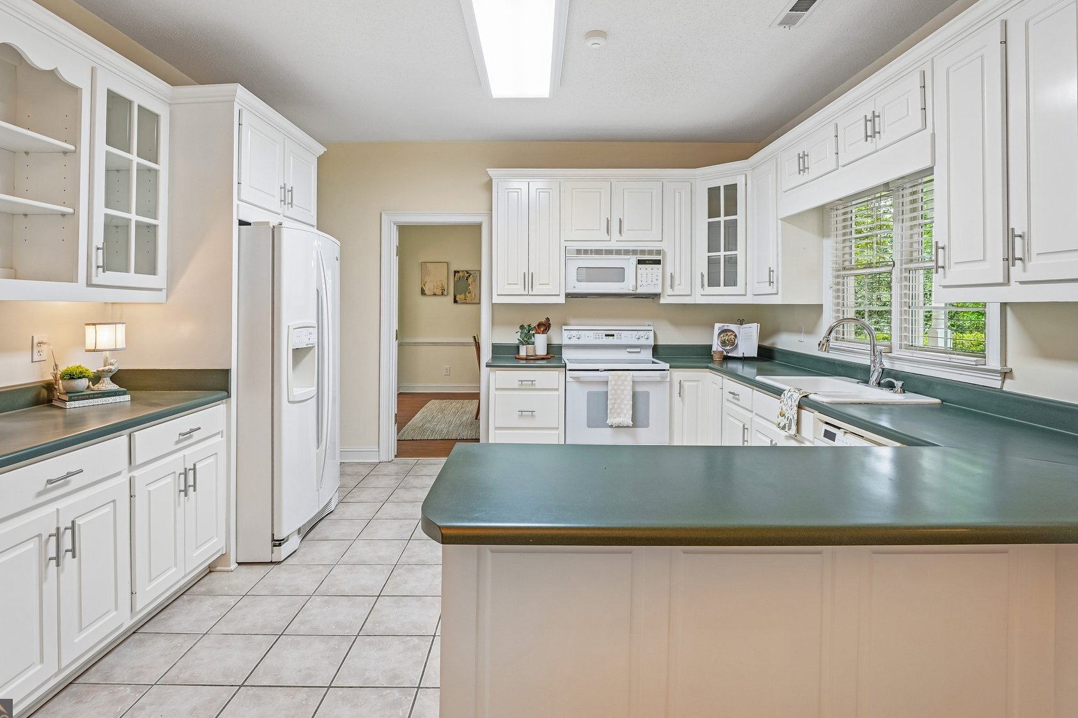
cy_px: 306
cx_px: 537
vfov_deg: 70.0
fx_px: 509
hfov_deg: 93.3
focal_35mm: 17
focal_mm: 14
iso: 320
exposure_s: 1/10
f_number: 8
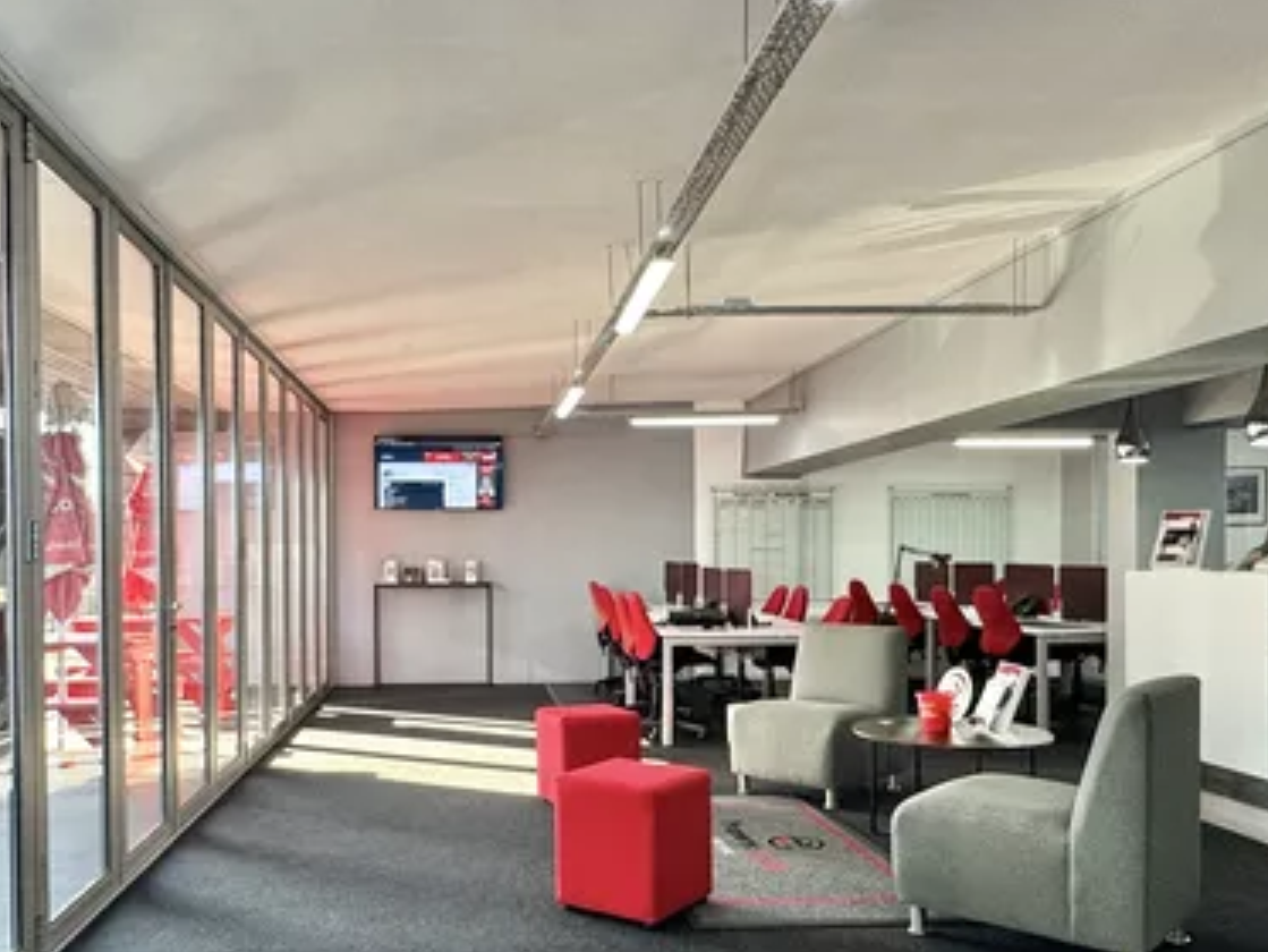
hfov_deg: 59.5
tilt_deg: -1.8
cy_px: 578
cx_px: 517
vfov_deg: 46.5
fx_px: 1099
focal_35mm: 30
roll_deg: +0.6
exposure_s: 1/100
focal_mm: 2.22
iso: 125
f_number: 2.2
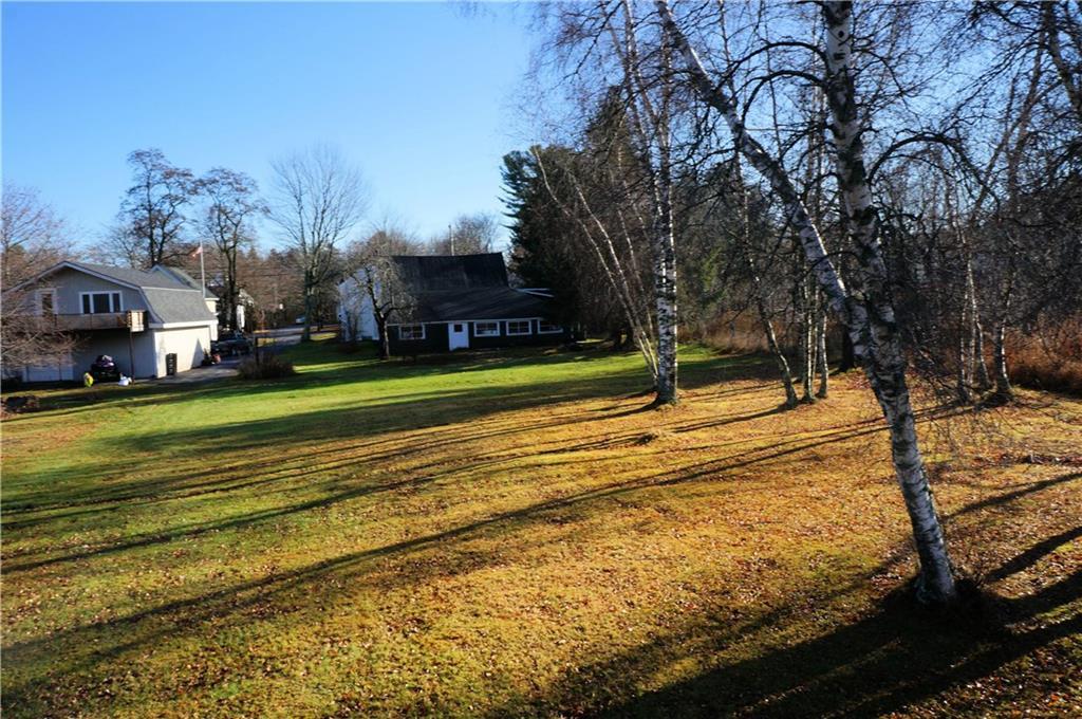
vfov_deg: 41.6
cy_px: 360
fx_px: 946
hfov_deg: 59.6
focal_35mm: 32
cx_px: 541
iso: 100
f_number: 13
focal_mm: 21
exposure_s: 1/100
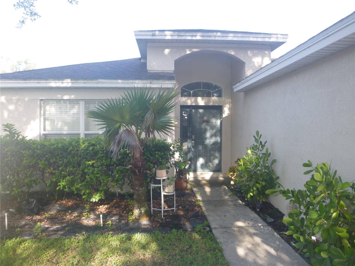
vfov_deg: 54.9
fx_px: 256
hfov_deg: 69.4
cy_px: 133
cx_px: 178
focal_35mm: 25
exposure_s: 1/60
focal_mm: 4.5
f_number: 3.9
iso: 125
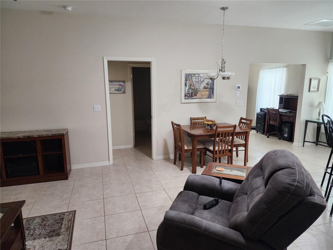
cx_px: 166
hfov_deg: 73.9
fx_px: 221
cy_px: 125
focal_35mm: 23
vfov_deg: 58.9
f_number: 1.8
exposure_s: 1/120
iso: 500
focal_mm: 6.4
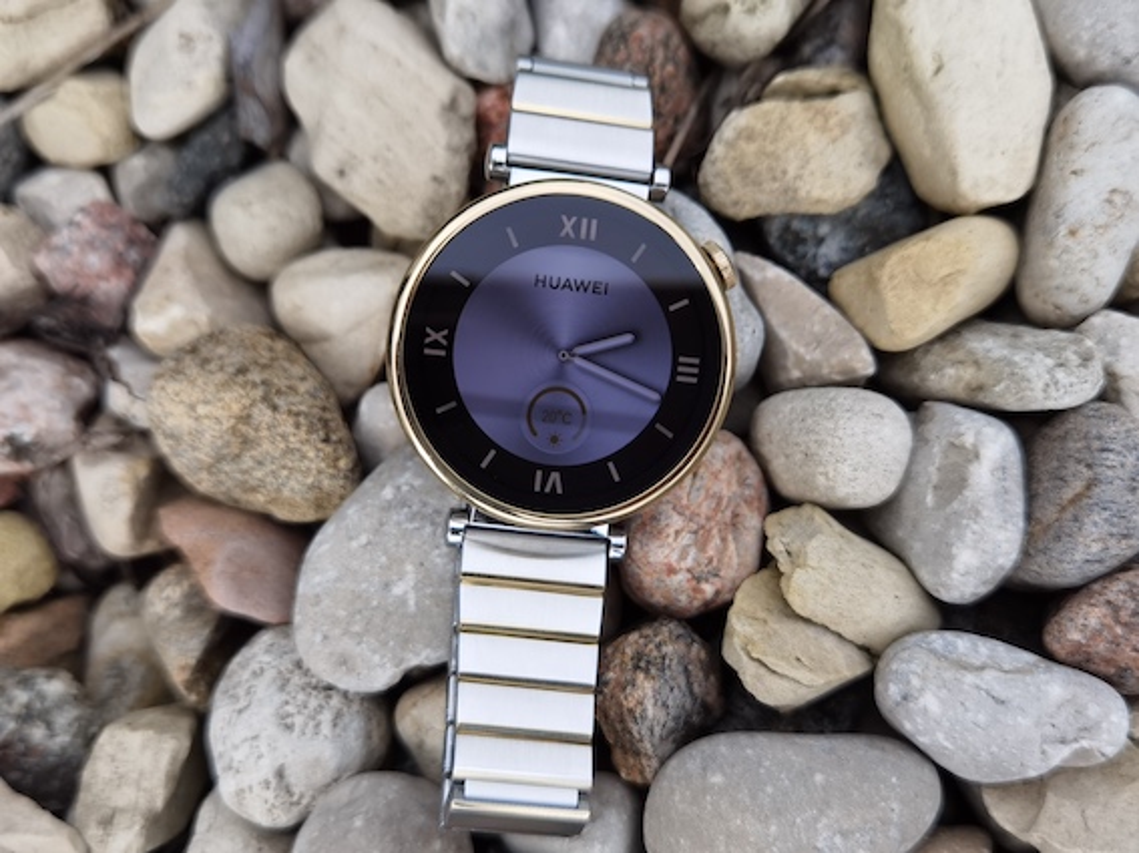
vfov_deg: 36.8
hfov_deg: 47.9
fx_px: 1283
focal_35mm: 39
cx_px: 570
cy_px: 426
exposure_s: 1/1066
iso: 50
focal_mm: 6.71
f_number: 1.9
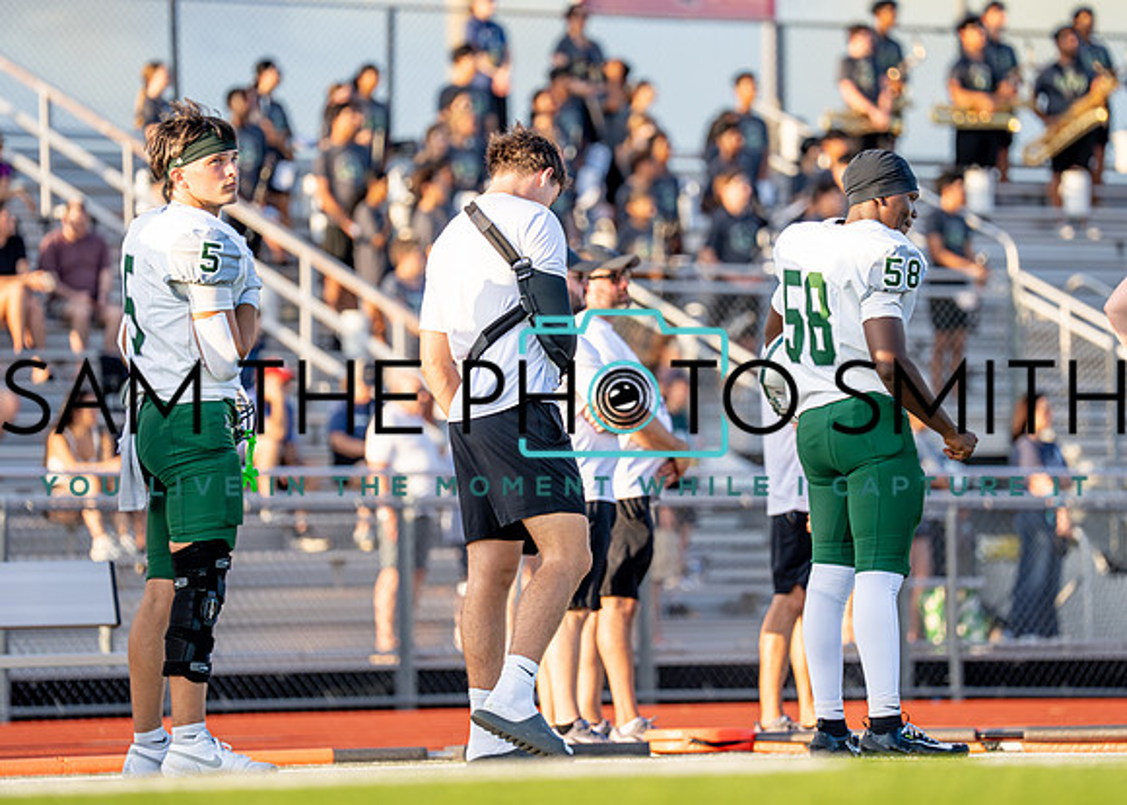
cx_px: 569
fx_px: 6572
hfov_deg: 9.8
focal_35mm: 205
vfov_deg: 7.0
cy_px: 362
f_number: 2.8
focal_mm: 170
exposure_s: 1/2000
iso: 320
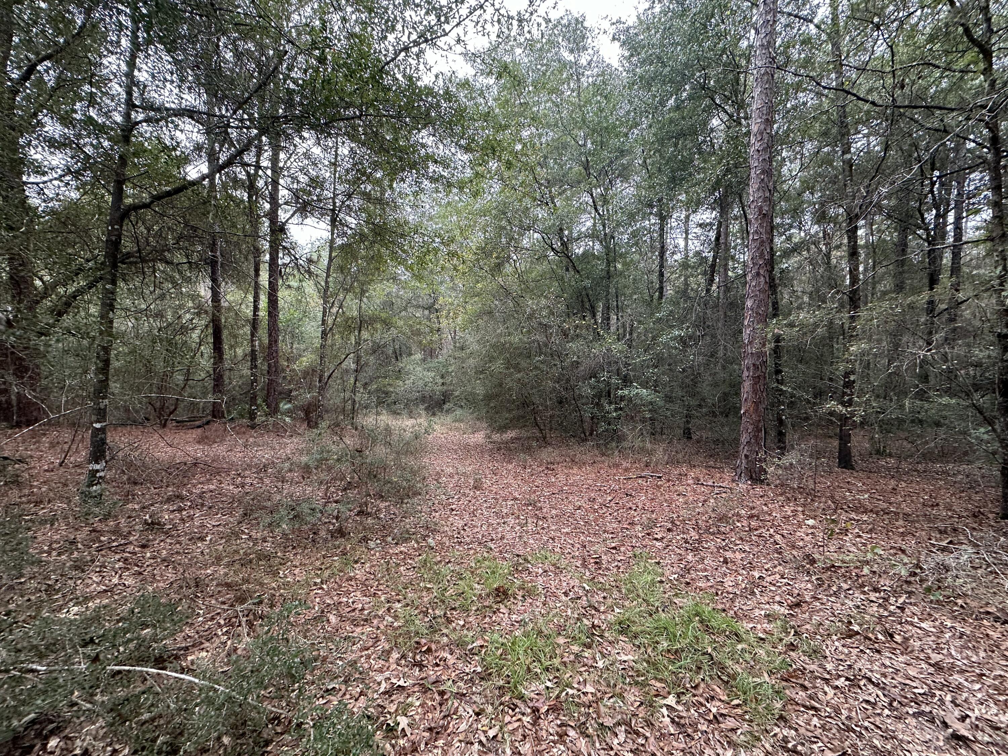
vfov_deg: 85.7
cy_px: 378
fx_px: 408
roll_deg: -0.1
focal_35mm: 14
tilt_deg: -0.1
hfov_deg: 102.1
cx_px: 504
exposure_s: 1/99
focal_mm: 2.22
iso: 64
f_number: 2.2
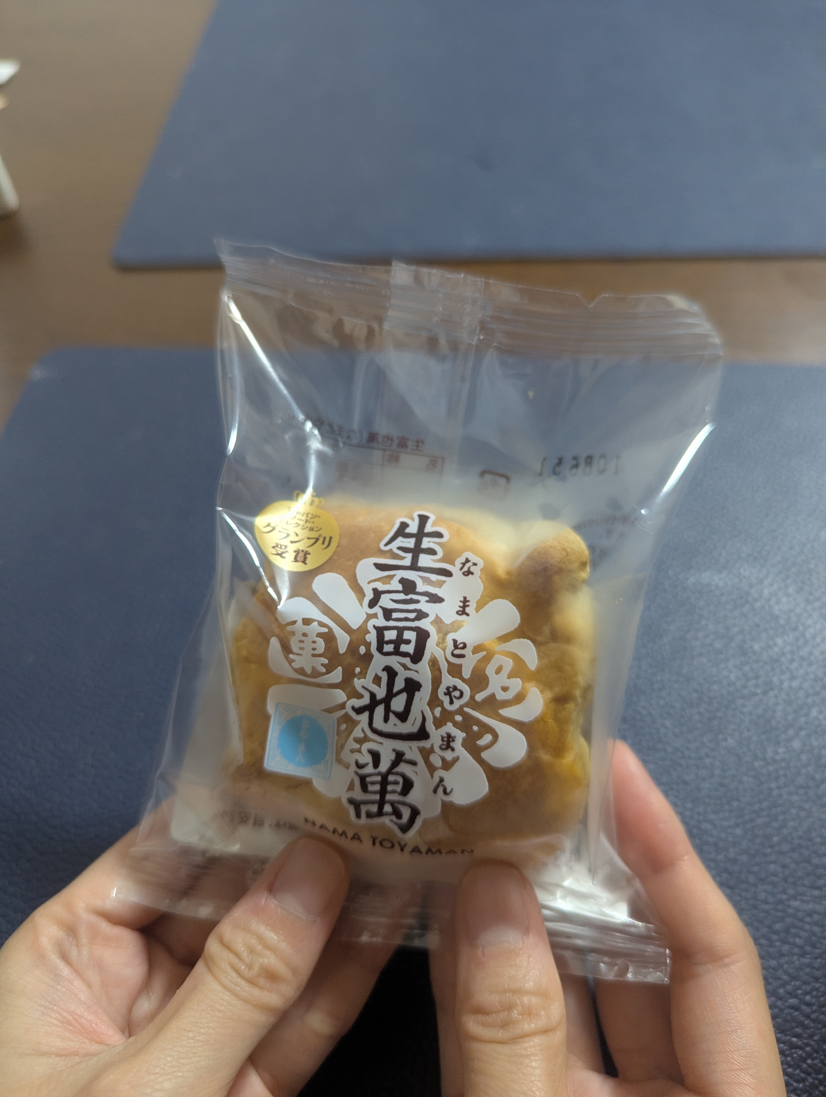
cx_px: 413
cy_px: 548
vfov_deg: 71.5
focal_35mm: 24
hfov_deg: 56.9
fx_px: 762
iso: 353
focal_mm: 6.81
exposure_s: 1/40
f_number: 1.85
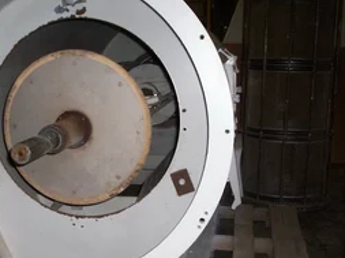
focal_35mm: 57
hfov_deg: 33.4
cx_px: 105
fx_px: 567
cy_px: 150
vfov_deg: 25.6
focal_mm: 5.9
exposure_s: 1/64
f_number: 4.5
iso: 140
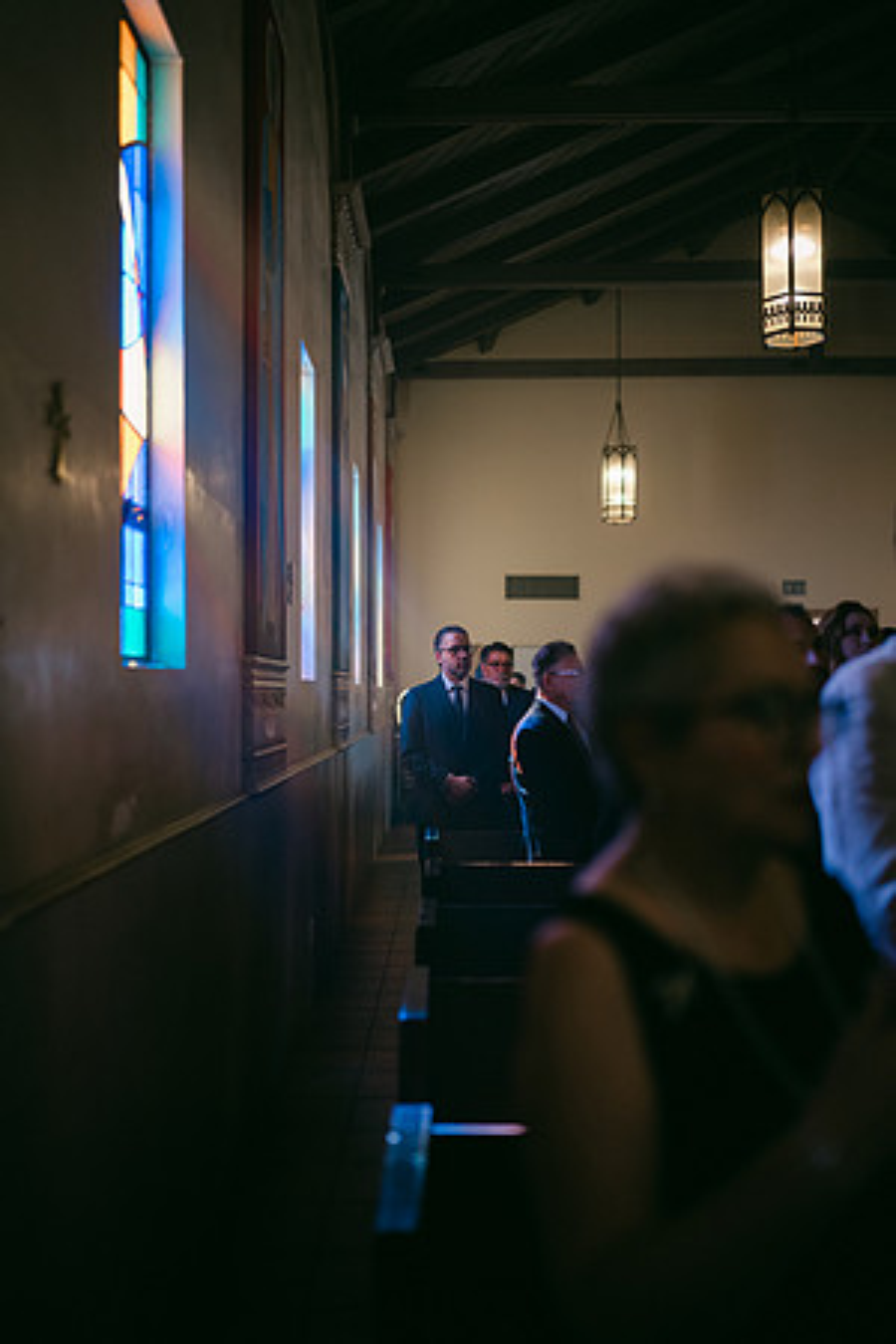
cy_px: 672
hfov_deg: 37.9
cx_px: 448
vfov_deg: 54.4
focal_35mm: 35
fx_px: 1307
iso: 800
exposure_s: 1/1600
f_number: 1.2
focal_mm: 35
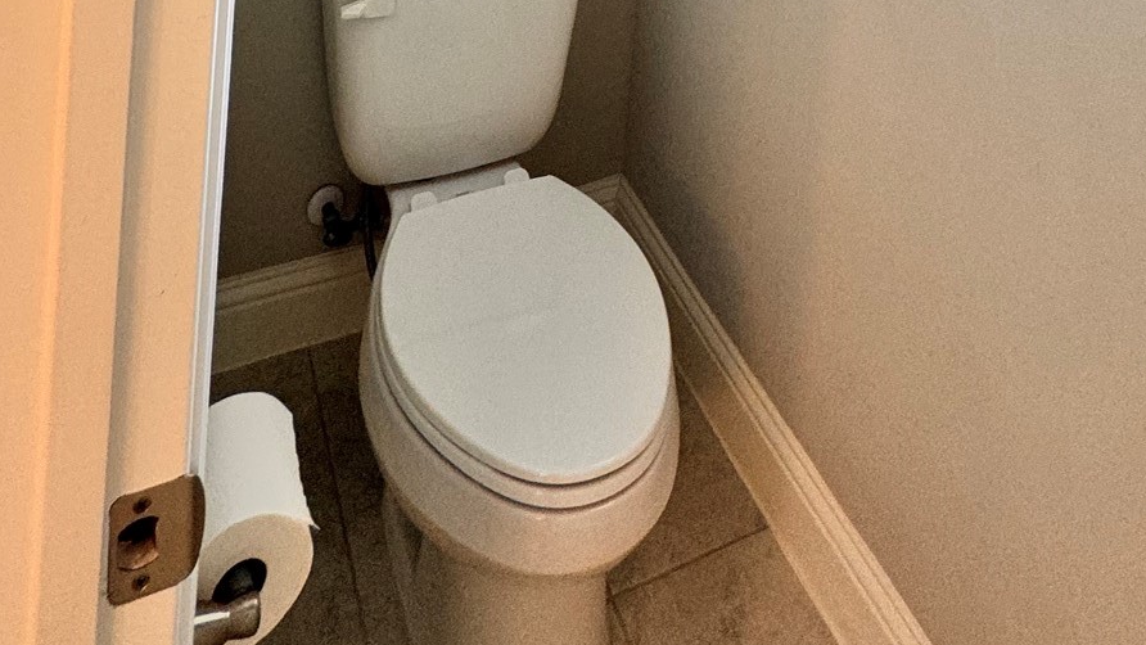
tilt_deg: -1.1
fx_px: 1064
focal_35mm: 35
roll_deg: -4.8
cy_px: -487
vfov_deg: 22.2
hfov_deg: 56.4
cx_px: 646
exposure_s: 1/120
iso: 125
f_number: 2.2
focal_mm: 2.22
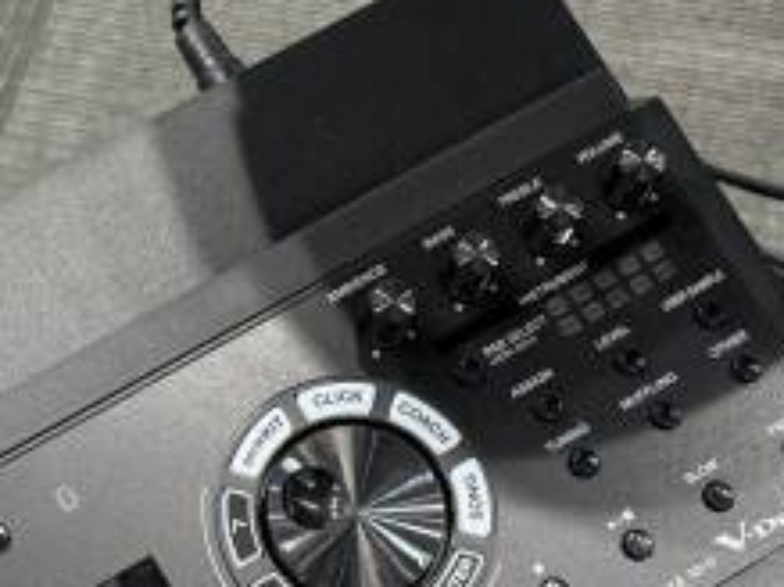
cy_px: 551
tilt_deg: -55.9
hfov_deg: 17.3
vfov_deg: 12.9
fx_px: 2581
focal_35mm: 114
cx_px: 301
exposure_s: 1/60
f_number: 1.78
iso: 125
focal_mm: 6.76
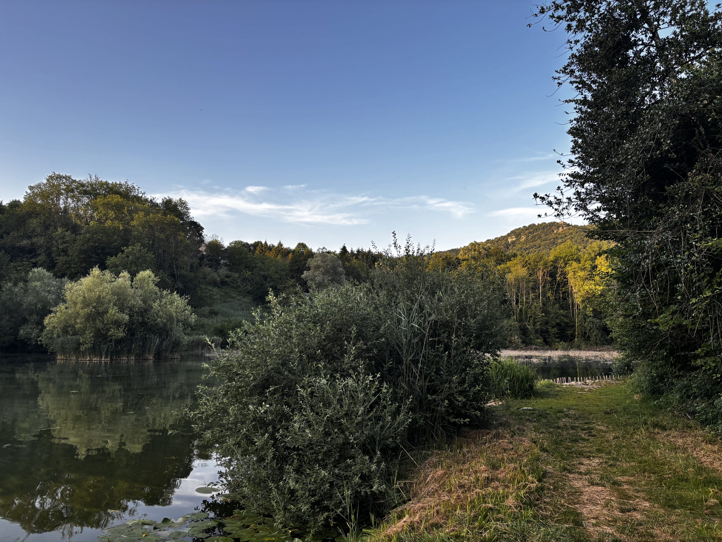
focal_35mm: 26
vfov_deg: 53.1
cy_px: 271
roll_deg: +0.0
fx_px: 542
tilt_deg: +7.0
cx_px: 361
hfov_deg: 67.3
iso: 50
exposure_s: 1/747
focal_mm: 5.96
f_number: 1.6
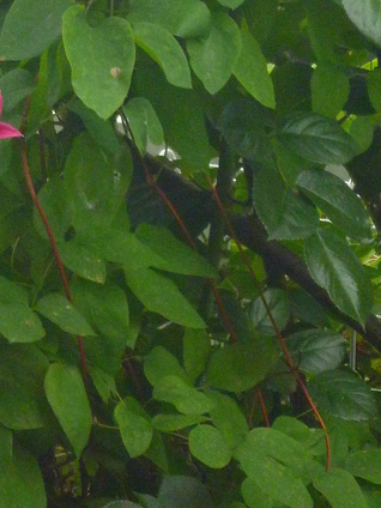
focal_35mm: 323
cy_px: -167
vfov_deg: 6.1
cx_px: -8
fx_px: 4740
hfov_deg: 4.6
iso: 400
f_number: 5.8
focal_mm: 20.3
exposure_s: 1/80
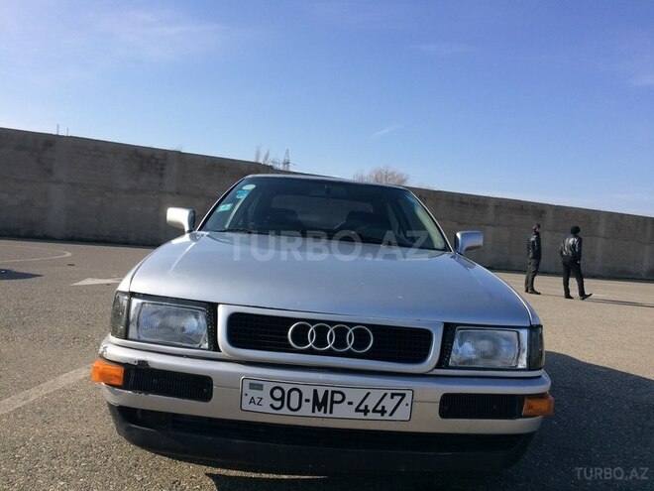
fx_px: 548
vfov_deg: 48.2
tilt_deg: -0.5
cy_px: 246
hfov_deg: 61.7
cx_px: 327
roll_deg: -3.2
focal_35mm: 29
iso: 32
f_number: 2.2
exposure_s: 1/1953
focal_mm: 4.15
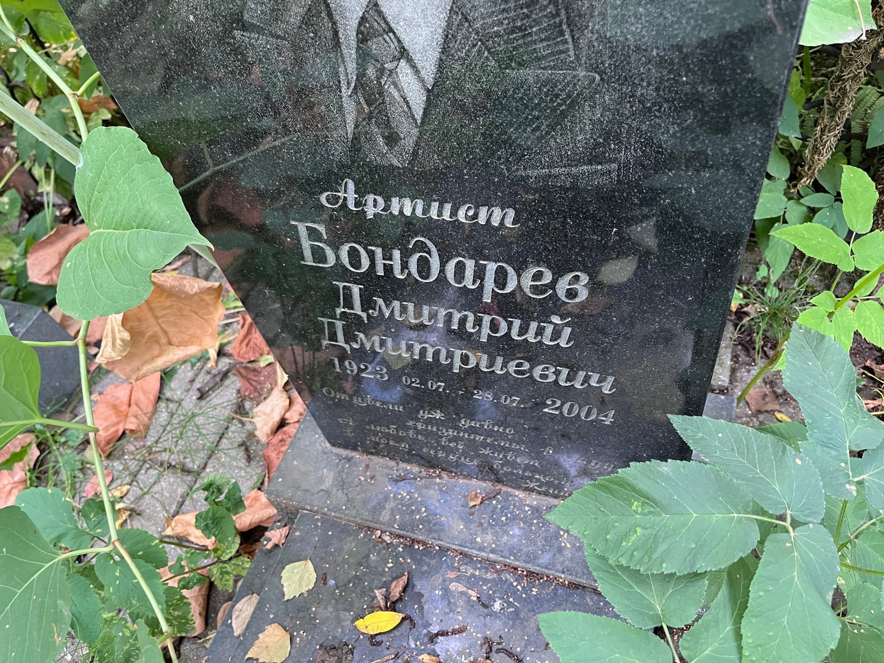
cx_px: 442
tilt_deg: -51.0
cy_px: 332
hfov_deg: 67.3
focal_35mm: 26
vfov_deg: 53.1
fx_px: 664
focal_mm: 5.1
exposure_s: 1/60
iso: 320
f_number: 1.6
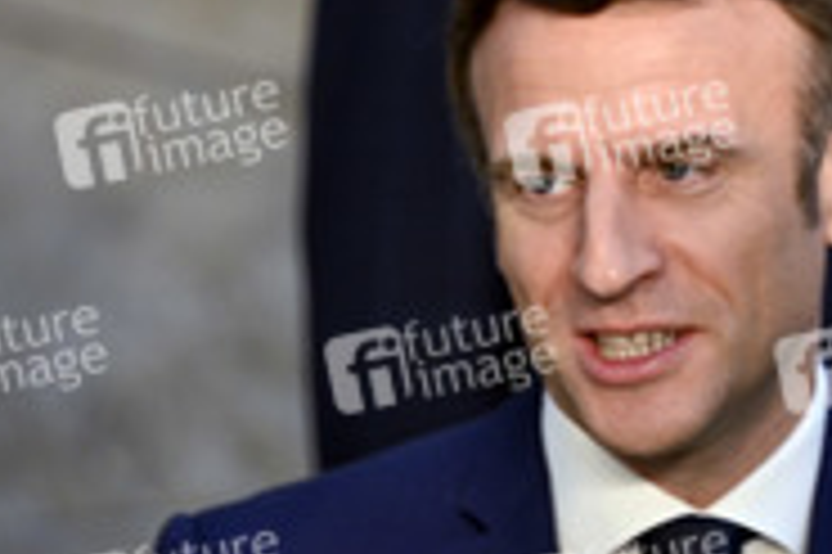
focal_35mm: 486
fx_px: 11222
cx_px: 949
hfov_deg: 4.2
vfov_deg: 2.8
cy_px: 473
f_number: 2.8
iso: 400
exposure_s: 1/400
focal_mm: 200
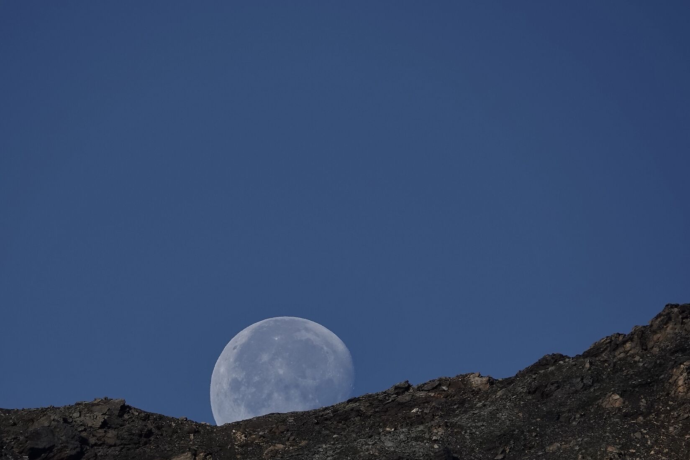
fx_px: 16734
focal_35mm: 873
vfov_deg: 1.6
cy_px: 301
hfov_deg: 2.4
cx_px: 248
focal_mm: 220
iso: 100
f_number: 5
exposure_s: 1/800
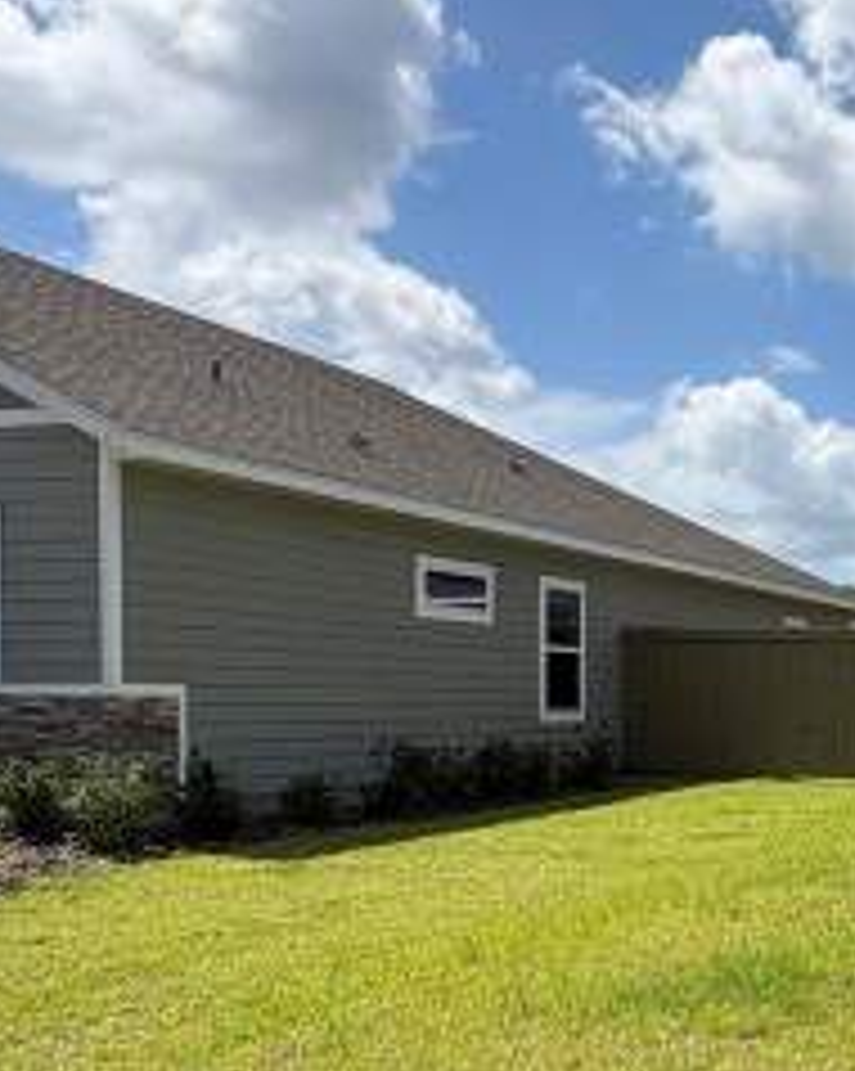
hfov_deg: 29.1
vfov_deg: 39.7
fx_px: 1457
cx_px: 972
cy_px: 738
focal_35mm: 46
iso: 50
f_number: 2.2
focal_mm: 2.22
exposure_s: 1/2273
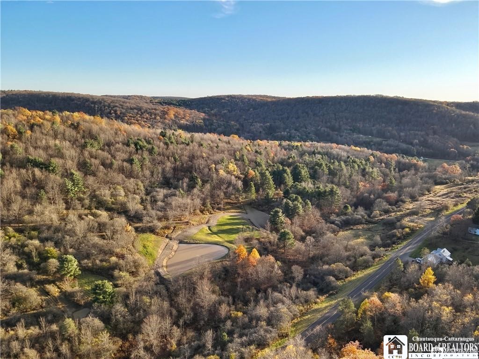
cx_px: 240
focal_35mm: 24
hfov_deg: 71.6
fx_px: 332
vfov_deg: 56.8
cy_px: 180
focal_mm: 4.4
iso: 100
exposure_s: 1/250
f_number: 2.8
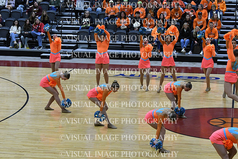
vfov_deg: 13.0
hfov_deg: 19.5
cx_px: 119
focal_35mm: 105
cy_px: 80
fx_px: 694
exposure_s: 1/500
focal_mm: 70
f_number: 4
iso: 4000
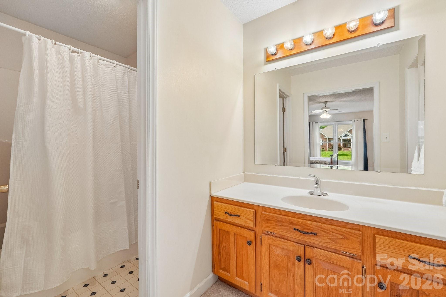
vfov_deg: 77.3
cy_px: 148
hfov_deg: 100.4
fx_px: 186
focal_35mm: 15
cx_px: 223
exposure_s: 1/15
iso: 400
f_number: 8
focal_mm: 10
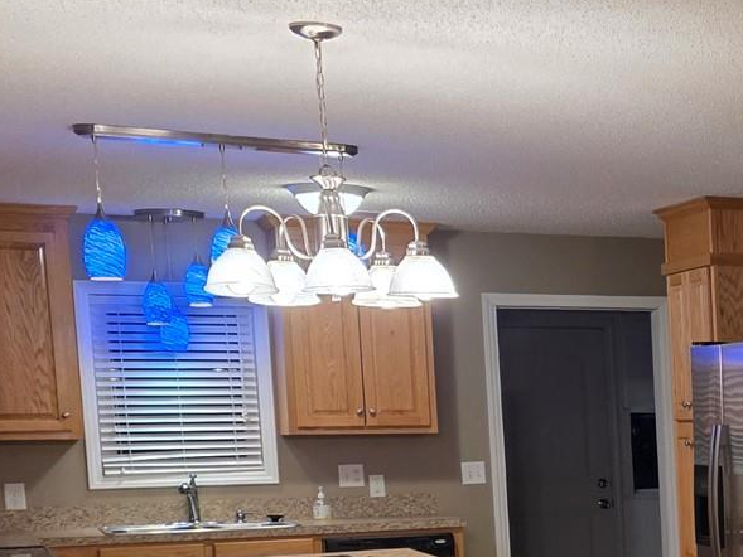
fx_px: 1717
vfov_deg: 17.8
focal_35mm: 80
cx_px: 1034
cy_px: 597
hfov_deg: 21.4
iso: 400
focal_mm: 6.3
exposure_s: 1/120
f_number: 1.7
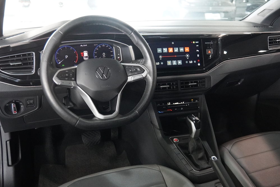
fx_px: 276
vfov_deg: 37.3
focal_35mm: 36
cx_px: 139
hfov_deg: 53.8
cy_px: 95
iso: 6400
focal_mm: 23
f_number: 2.8
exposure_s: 1/160
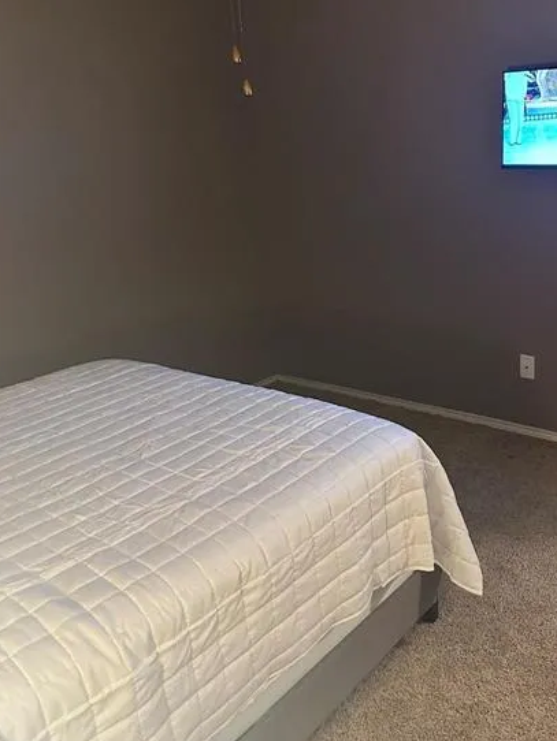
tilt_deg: -11.3
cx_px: 390
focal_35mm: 34
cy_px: 284
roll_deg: +1.9
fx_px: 729
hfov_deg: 41.1
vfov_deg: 53.4
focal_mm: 6.86
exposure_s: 1/40
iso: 1000
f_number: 1.78
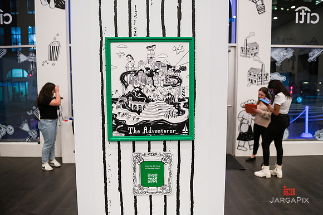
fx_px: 233
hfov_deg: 69.4
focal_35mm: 26
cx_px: 162
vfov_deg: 49.5
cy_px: 108
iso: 2500
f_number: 3.2
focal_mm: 26
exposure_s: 1/250
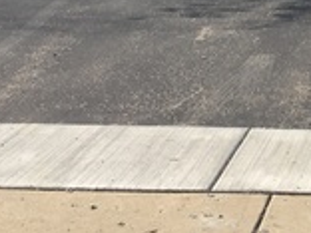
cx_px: 389
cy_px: -139
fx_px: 1069
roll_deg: -0.2
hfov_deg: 15.8
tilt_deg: +2.1
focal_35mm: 119
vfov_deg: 11.8
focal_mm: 4.15
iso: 25
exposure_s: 1/884
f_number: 2.2
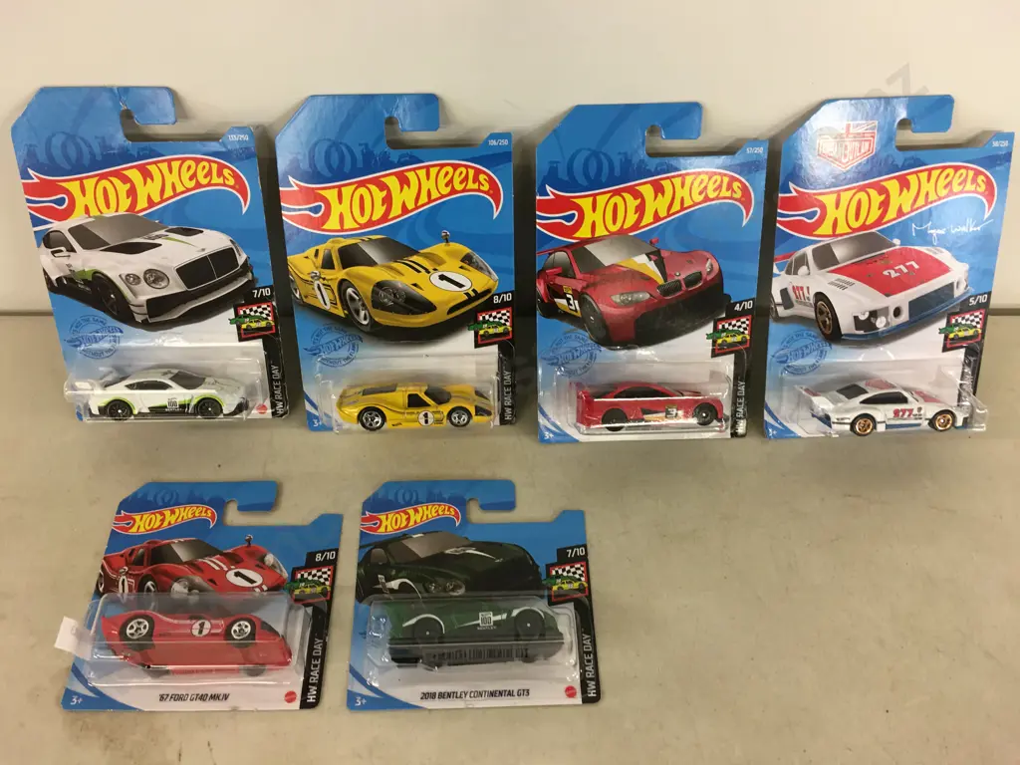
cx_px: 510
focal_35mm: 29
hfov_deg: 61.7
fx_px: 855
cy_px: 382
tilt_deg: -52.5
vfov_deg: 48.2
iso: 40
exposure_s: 1/17
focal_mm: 4.15
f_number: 2.2
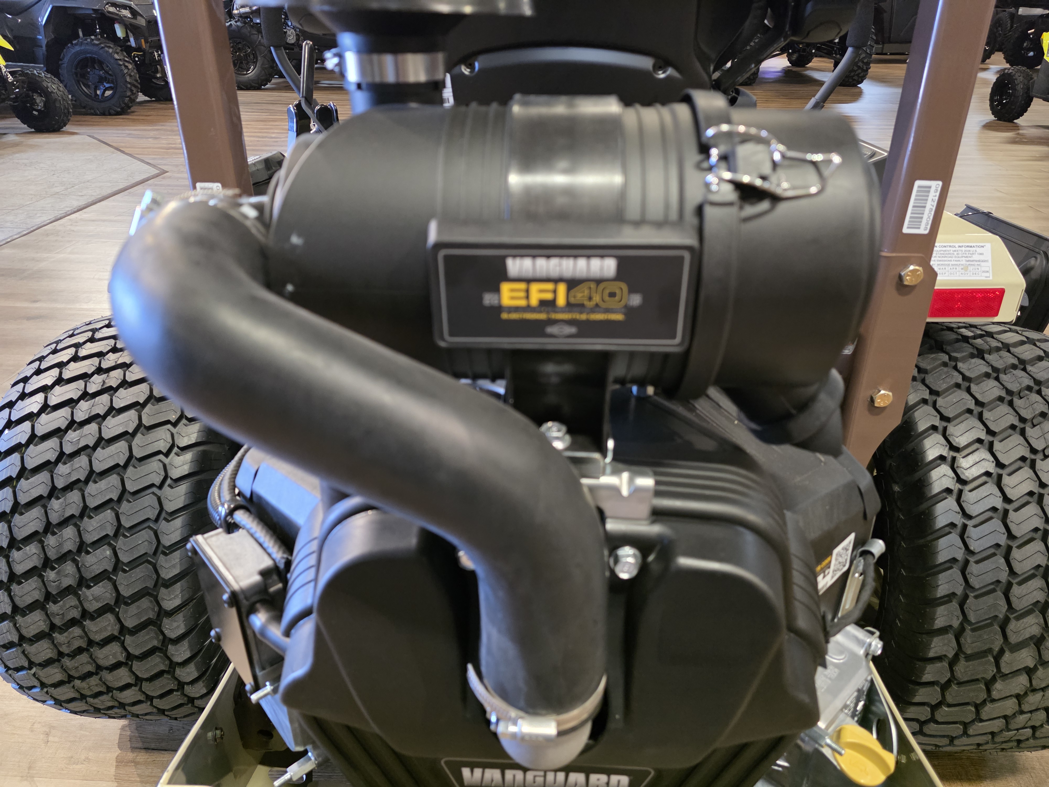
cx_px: 524
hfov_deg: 73.9
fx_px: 697
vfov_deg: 58.9
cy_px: 394
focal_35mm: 23
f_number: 1.7
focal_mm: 6.3
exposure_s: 1/120
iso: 1250
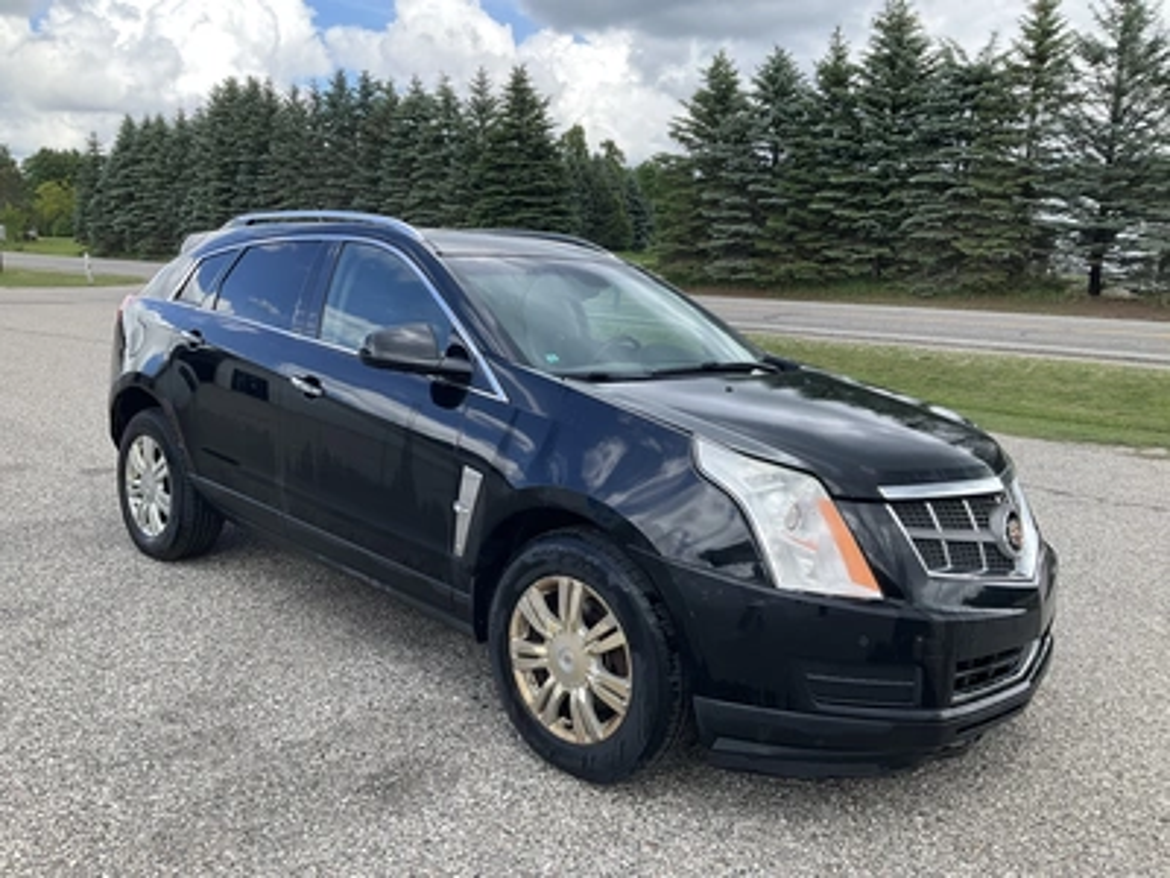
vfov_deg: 48.2
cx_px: 585
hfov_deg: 61.7
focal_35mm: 29
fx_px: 980
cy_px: 439
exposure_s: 1/562
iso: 25
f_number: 1.8
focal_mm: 3
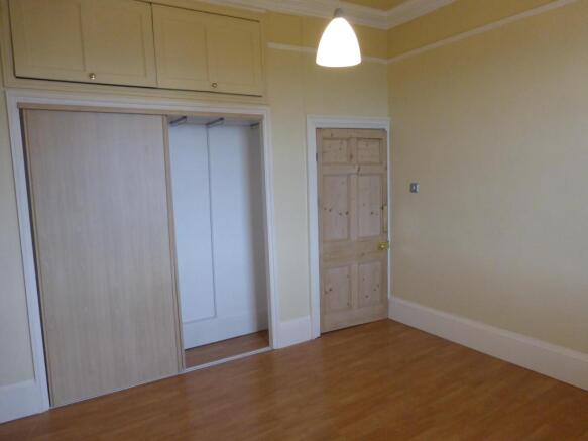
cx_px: 294
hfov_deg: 71.6
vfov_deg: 56.8
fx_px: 408
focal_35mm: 24
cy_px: 220
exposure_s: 1/50
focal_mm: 4.3
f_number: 3.3
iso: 400
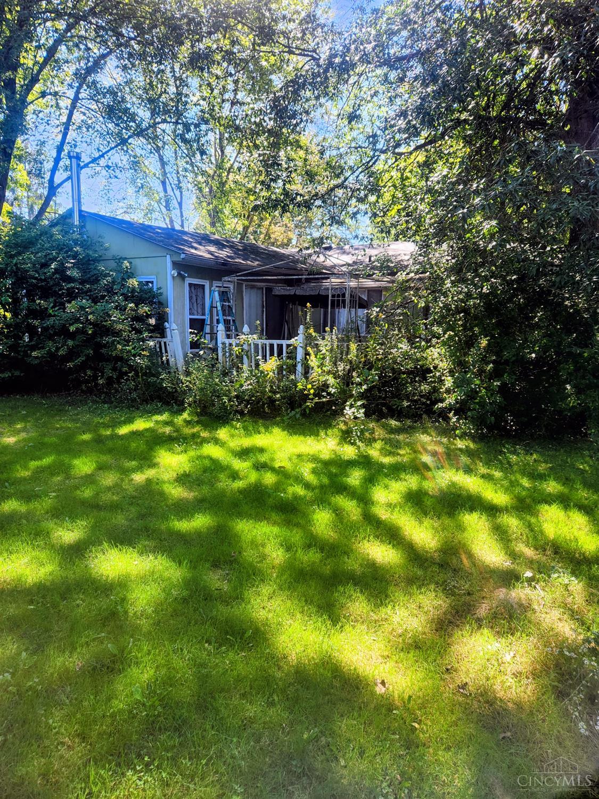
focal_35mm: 23
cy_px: 400
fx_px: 531
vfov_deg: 73.9
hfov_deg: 58.9
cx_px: 300
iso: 20
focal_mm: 5.4
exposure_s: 1/180
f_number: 1.8
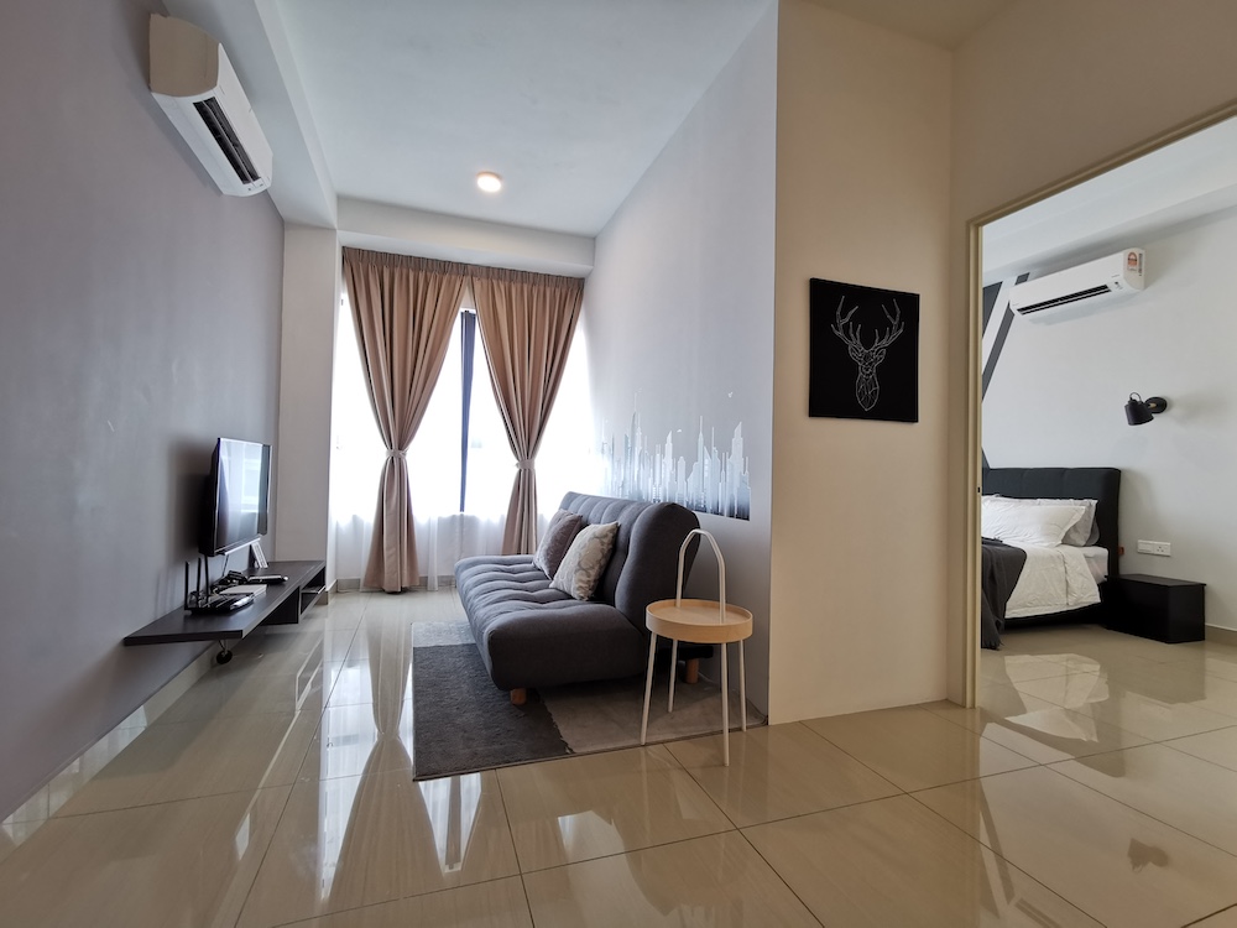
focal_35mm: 16
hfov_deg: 94.5
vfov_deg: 78.1
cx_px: 618
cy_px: 464
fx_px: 572
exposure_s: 1/50
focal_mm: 2.35
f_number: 2.2
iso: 250
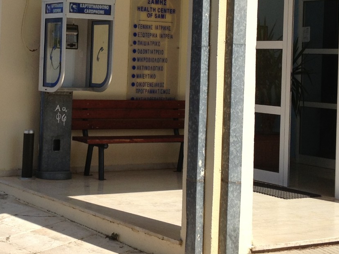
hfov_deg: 22.3
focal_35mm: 87
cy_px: 40
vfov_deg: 16.8
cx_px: 85
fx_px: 852
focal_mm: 4.28
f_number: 2.4
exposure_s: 1/1672
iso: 50
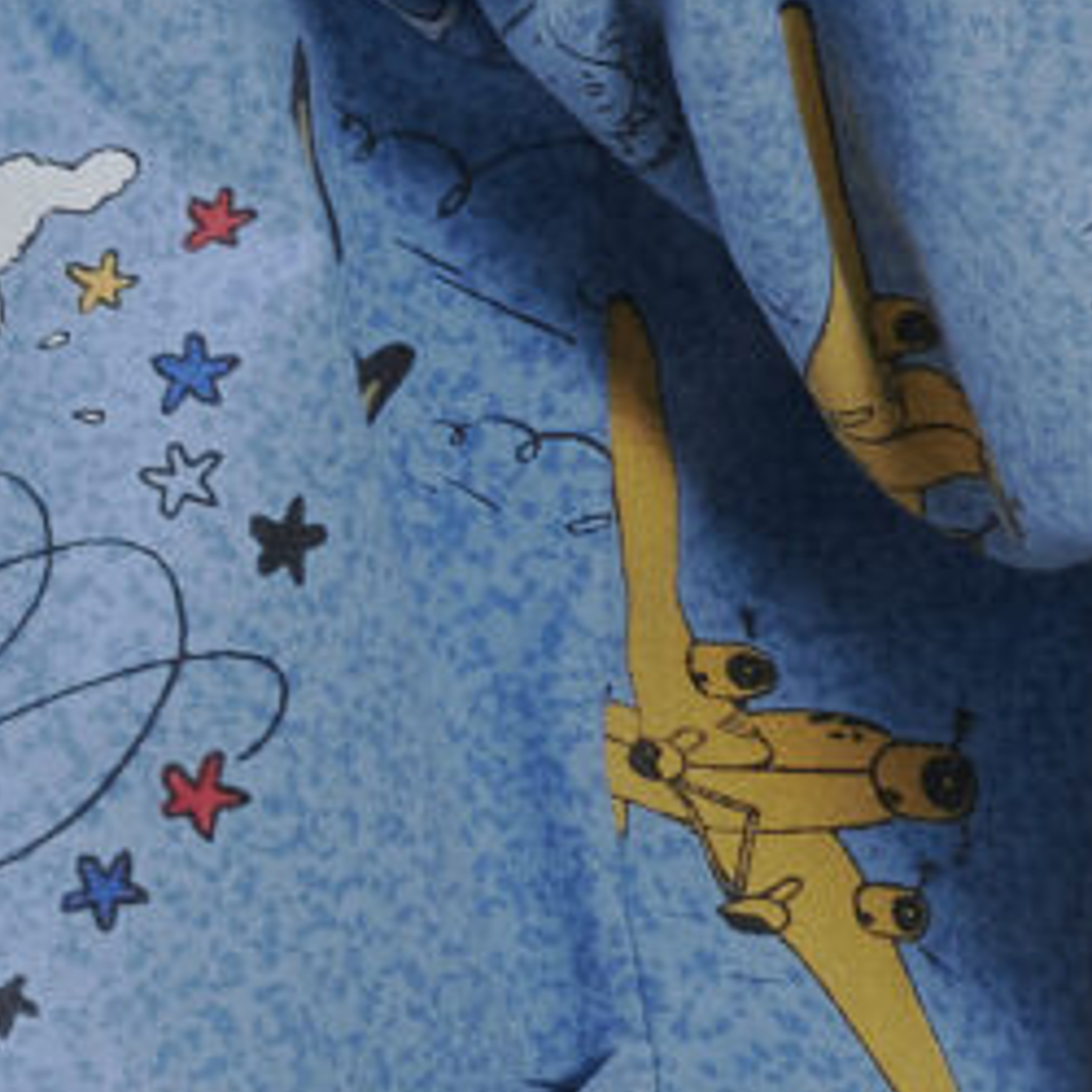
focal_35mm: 914
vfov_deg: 1.9
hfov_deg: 1.9
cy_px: 952
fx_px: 32621
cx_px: -968
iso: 200
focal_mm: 105
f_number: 10
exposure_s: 1/125
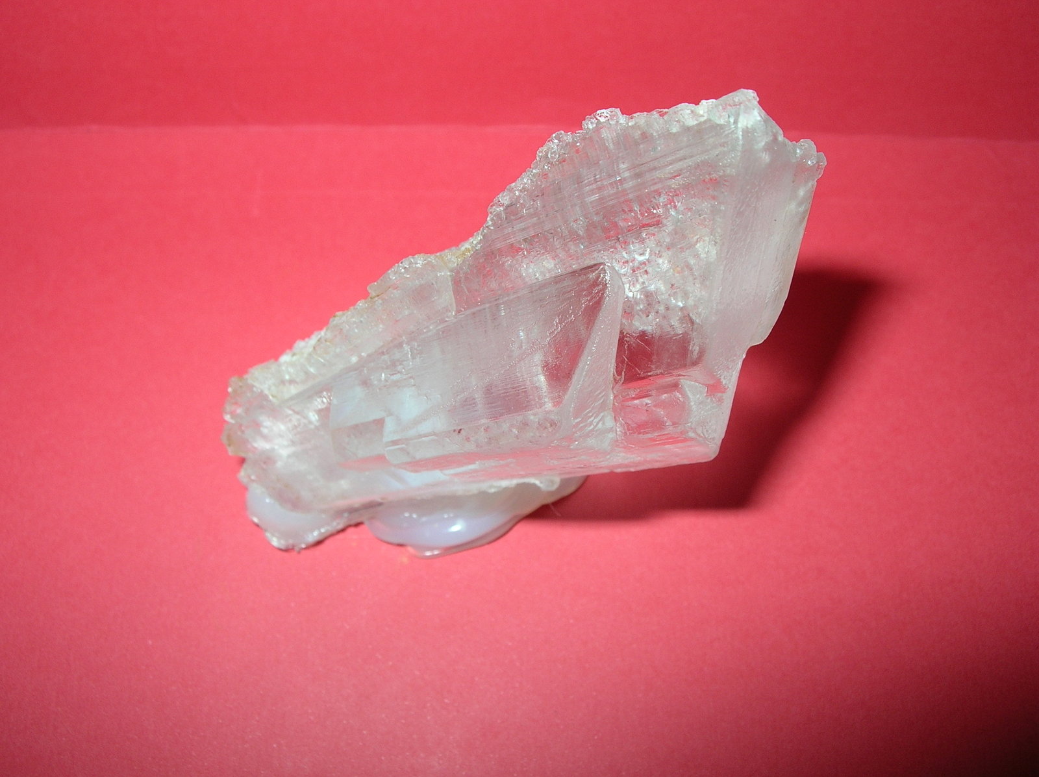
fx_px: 1080
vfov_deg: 39.6
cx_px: 520
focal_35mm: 36
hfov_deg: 51.4
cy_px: 388
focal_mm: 6
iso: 50
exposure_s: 1/60.1
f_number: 3.7
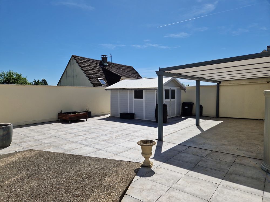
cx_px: 135
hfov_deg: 73.9
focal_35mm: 23
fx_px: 179
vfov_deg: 58.9
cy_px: 101
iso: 50
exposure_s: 1/3208
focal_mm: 5.4
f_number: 1.8
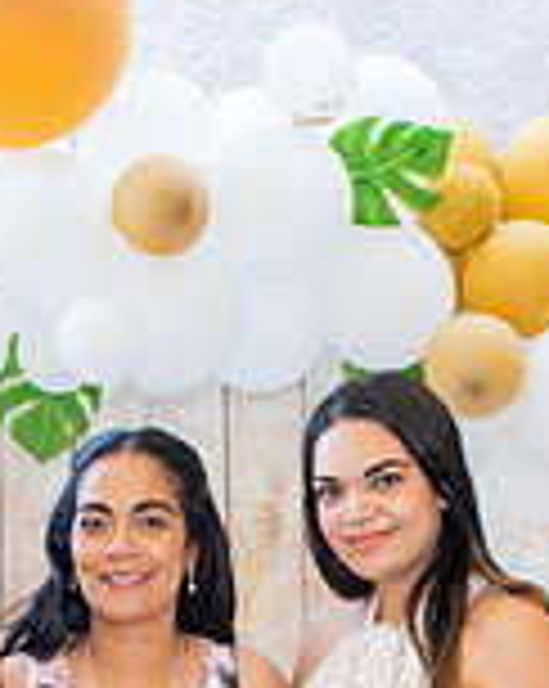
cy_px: 913
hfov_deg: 15.1
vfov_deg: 17.7
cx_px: 140
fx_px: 2055
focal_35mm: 101
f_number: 4.5
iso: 500
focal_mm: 24
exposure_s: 1/80
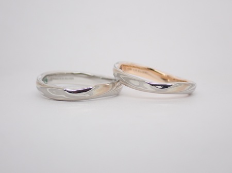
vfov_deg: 19.1
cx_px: 116
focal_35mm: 77
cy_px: 86
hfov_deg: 25.3
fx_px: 516
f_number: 4.1
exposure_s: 1/125
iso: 200
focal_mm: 13.65
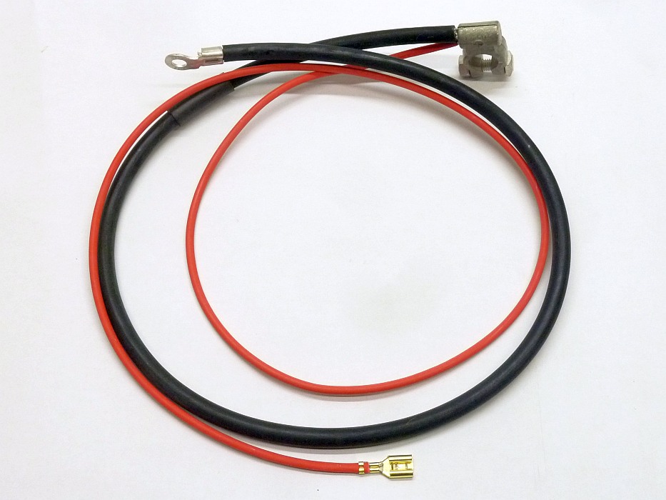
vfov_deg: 36.0
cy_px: 250
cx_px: 333
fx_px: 770
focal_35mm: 40
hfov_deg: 46.8
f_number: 3.6
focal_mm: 6.5
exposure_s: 1/30
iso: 400
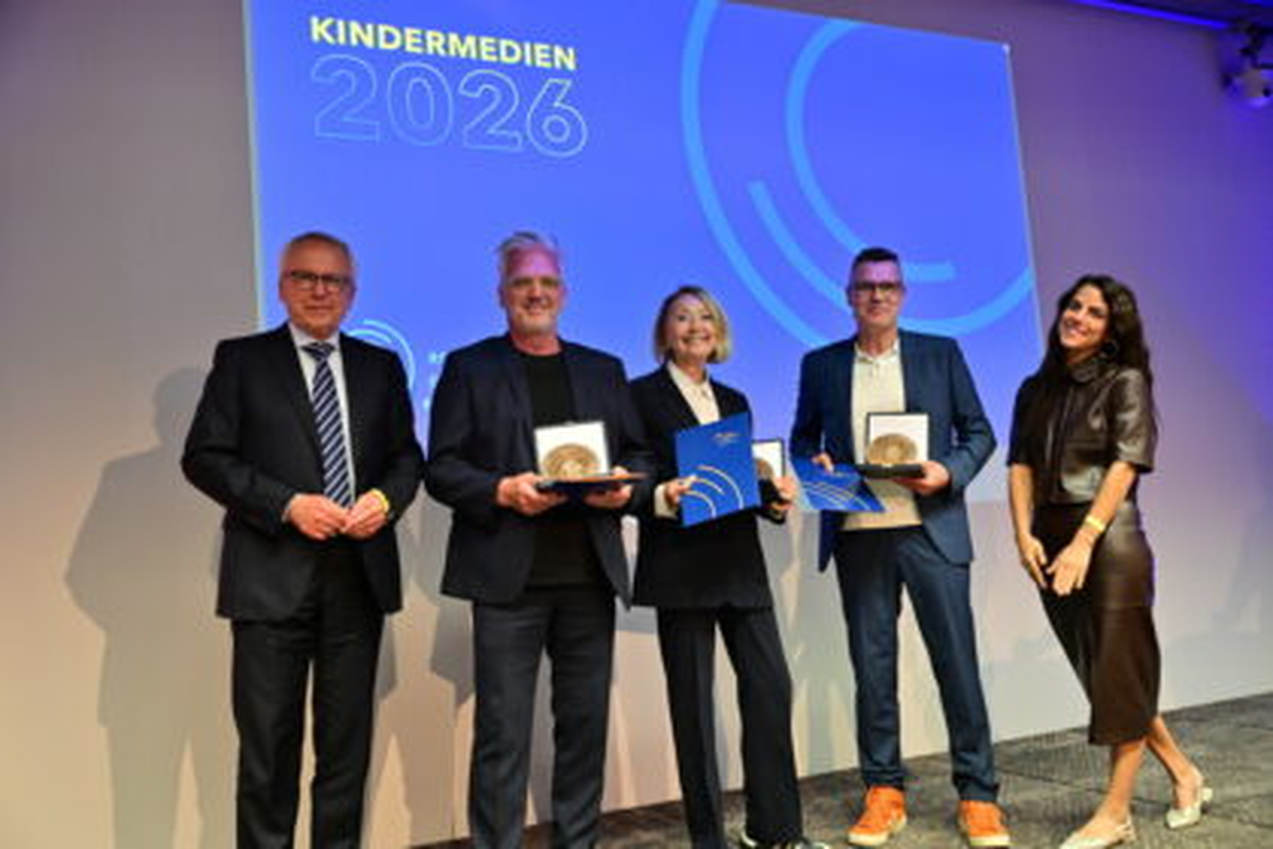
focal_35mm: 31
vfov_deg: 42.3
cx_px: 636
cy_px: 424
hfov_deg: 60.3
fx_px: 1096
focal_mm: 31
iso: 1600
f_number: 2.8
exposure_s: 1/125
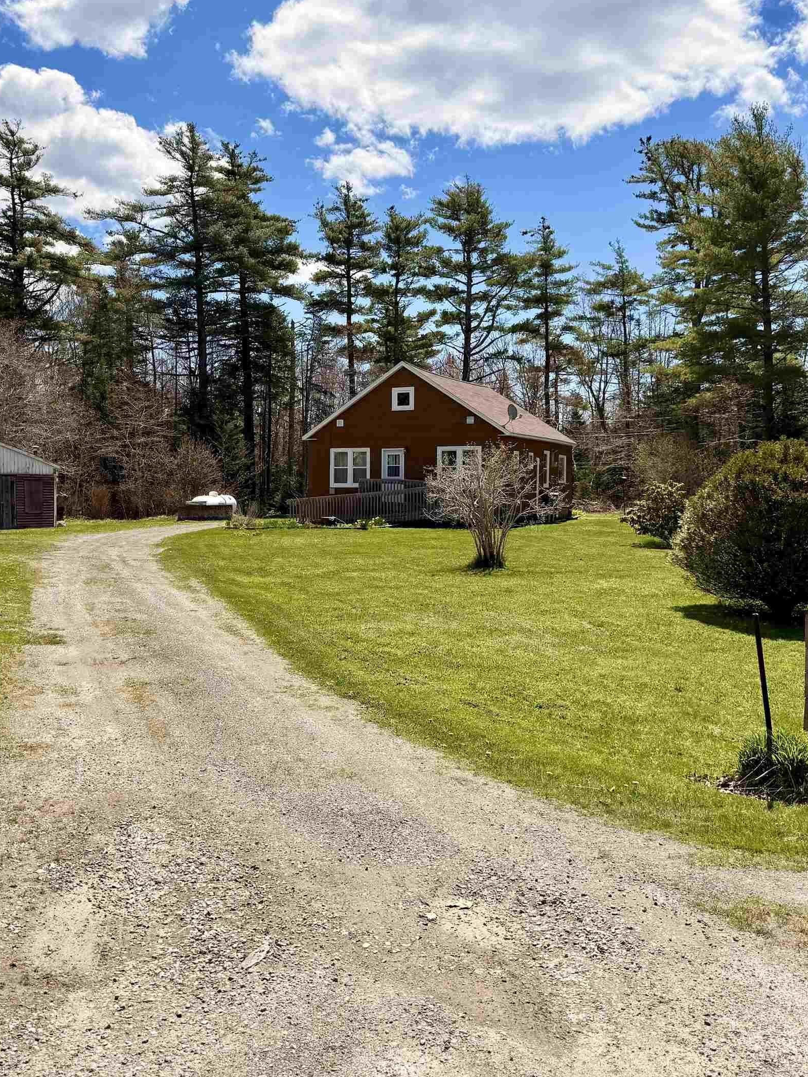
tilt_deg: -0.5
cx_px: 337
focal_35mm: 35
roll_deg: +0.3
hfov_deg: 40.6
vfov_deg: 52.6
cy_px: 498
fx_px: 1089
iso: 80
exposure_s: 1/6711
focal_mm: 6.76
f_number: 1.78
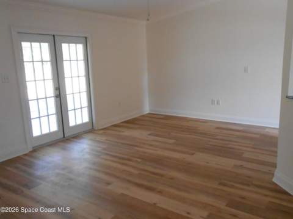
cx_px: 146
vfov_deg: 46.7
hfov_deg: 60.0
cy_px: 110
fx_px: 254
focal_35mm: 30
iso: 800
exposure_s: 1/60
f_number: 3.8
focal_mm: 5.3
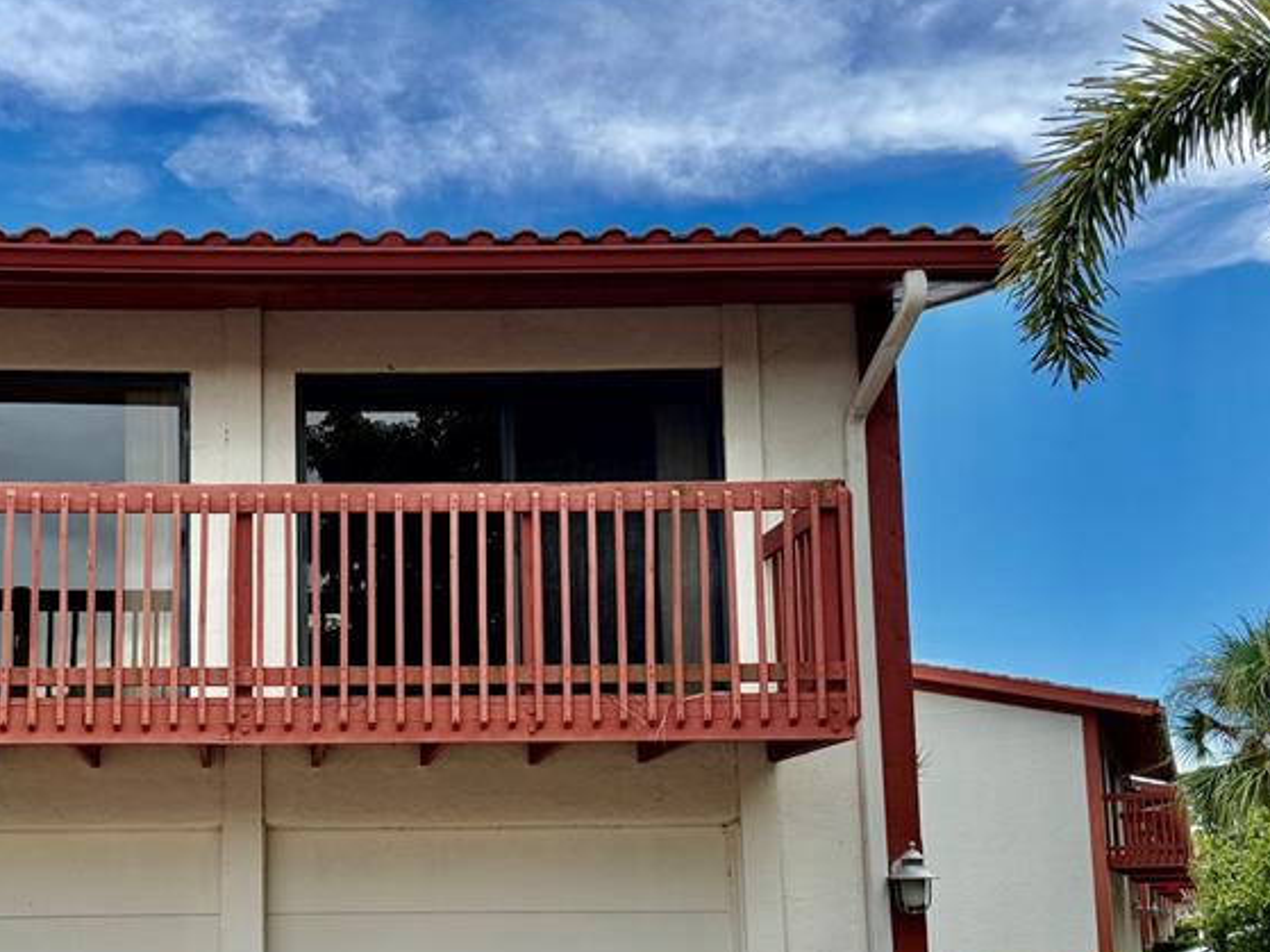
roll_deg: +0.0
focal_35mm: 44
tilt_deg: +8.1
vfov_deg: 32.3
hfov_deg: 41.6
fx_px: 1614
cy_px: 695
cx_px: 304
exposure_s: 1/1211
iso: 100
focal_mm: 6.76
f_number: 1.78
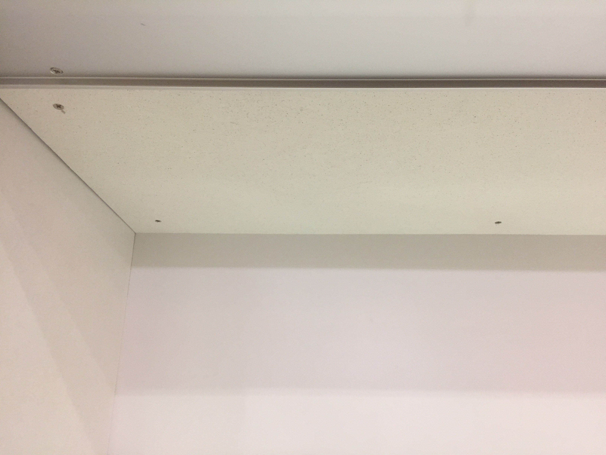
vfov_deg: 48.2
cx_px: 303
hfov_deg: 61.7
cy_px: 228
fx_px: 508
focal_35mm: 29
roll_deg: -1.1
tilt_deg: +20.0
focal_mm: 4.15
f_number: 2.2
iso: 100
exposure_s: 1/30
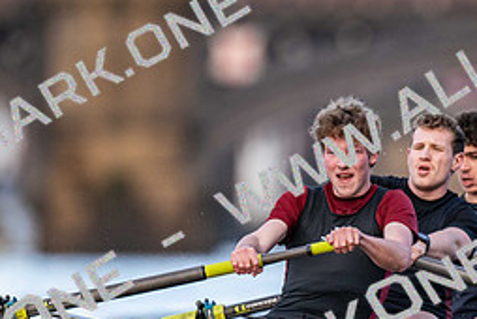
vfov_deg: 1.0
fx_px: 18147
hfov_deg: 1.5
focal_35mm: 1368
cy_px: 230
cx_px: 447
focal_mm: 600
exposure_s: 1/2500
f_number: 4
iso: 1600
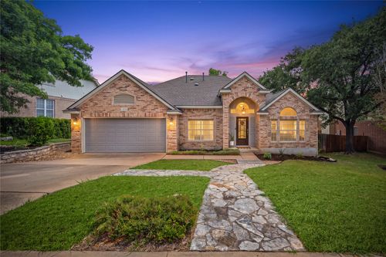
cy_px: 128
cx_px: 193
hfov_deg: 104.3
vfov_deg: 81.2
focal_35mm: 14
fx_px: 150
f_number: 8
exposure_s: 1/250
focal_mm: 14
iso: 250
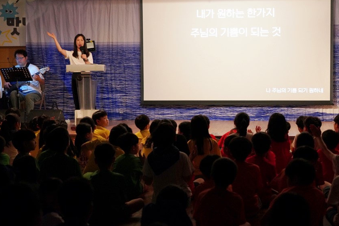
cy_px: 120
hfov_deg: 27.0
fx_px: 706
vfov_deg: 18.2
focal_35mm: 75
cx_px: 170
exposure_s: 1/160
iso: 6400
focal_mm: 70
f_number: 4
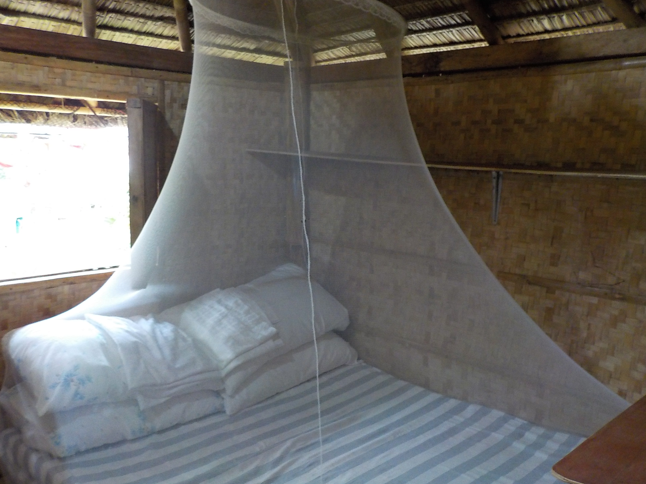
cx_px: 323
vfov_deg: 46.8
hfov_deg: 60.0
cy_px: 242
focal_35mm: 30
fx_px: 560
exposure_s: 1/8
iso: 450
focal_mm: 4.1
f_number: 3.3
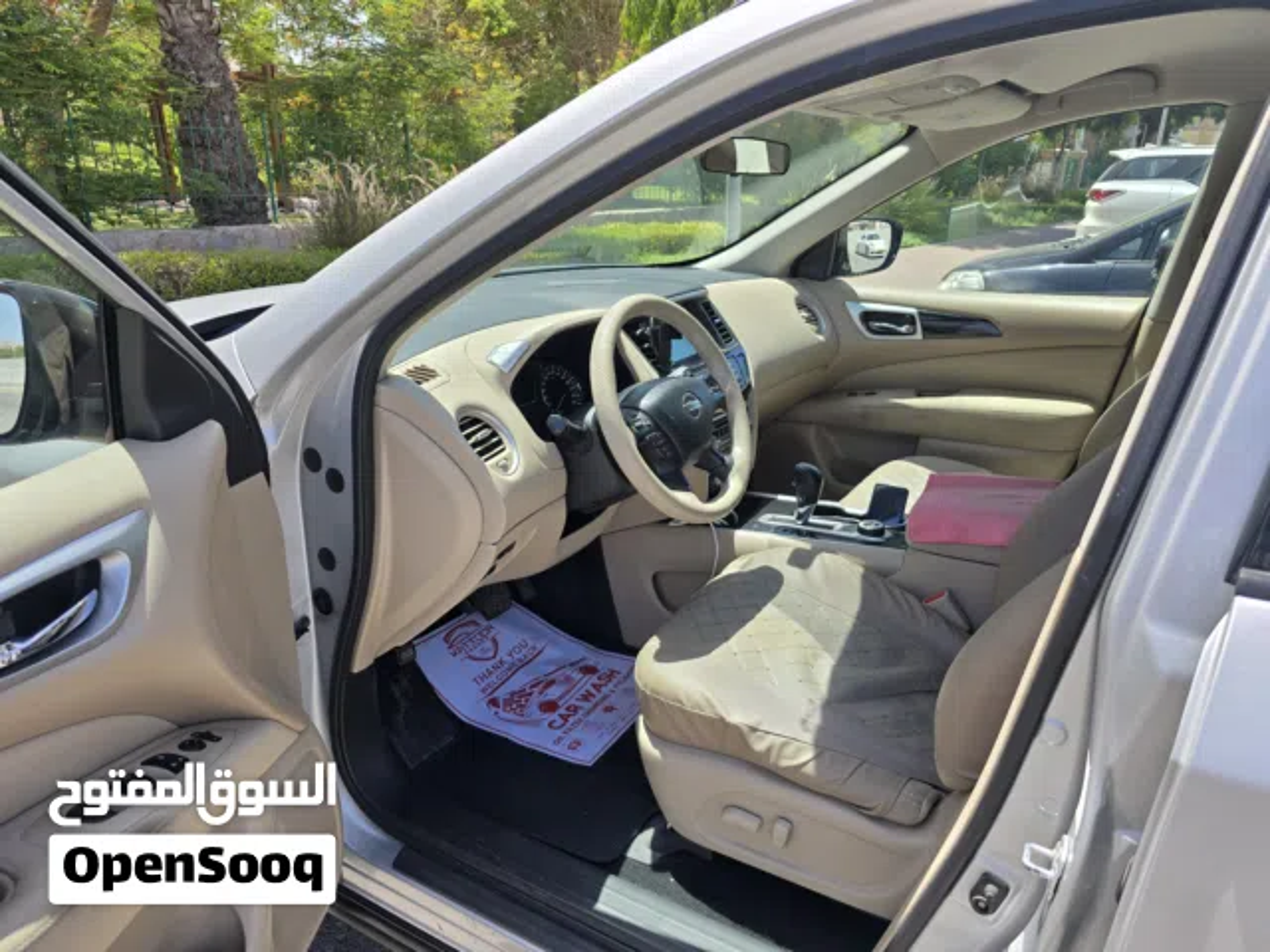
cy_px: 476
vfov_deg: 58.9
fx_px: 844
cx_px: 635
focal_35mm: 23
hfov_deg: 73.9
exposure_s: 1/391
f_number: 1.7
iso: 12
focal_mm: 6.3
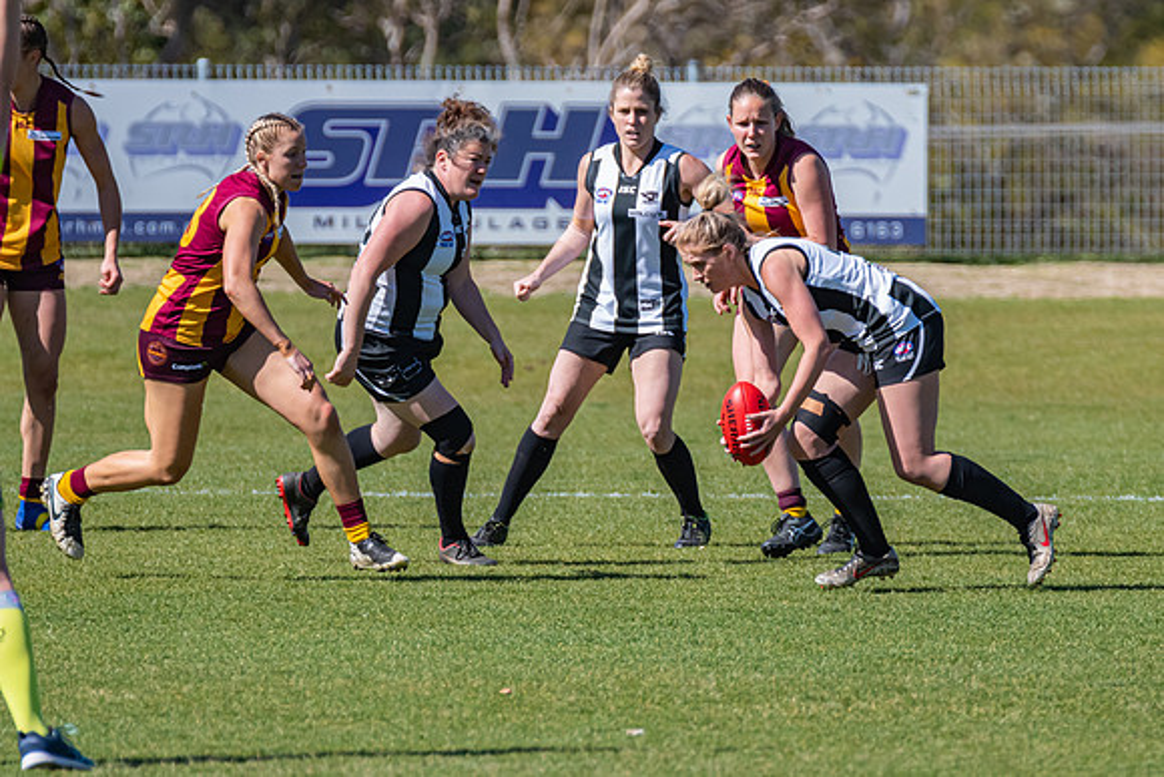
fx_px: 27886
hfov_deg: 2.4
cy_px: 414
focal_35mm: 862
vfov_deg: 1.6
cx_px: 722
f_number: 8
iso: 800
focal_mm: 460
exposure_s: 1/3200
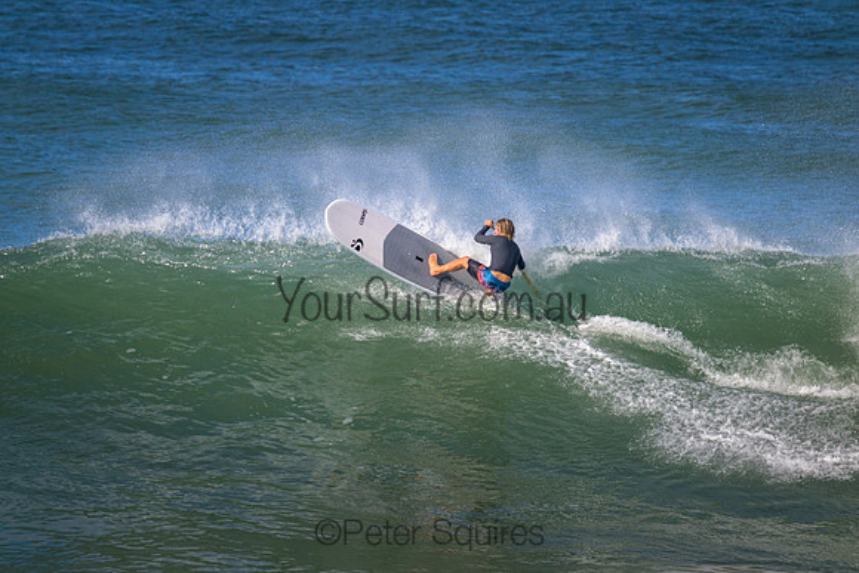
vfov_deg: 1.7
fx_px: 19092
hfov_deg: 2.6
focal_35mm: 800
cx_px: 430
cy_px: 286
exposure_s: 1/2000
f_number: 11
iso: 1000
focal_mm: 800
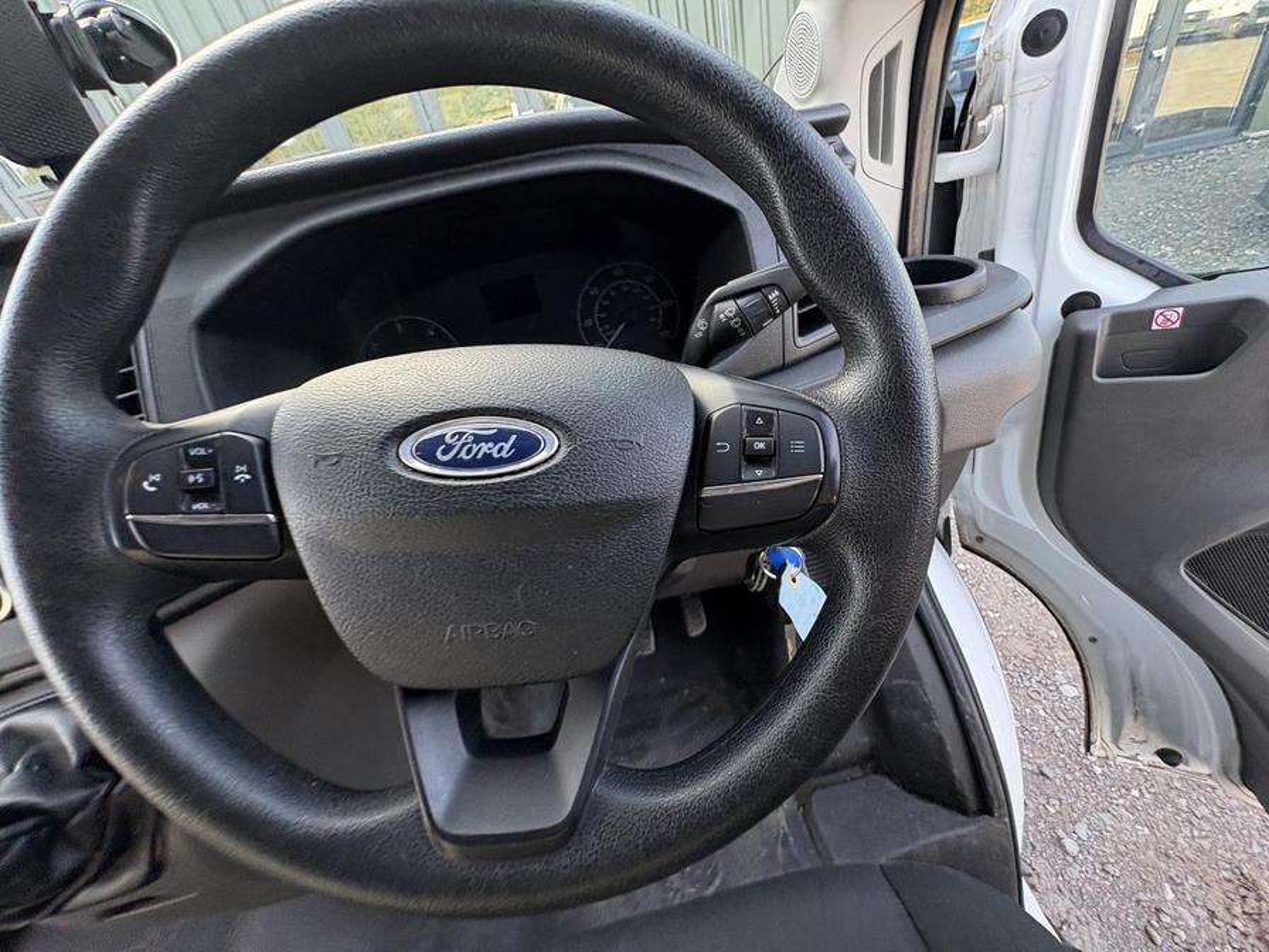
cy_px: 476
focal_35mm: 14
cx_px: 634
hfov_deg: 102.1
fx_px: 513
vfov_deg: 85.7
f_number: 2.2
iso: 160
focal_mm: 2.22
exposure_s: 1/99
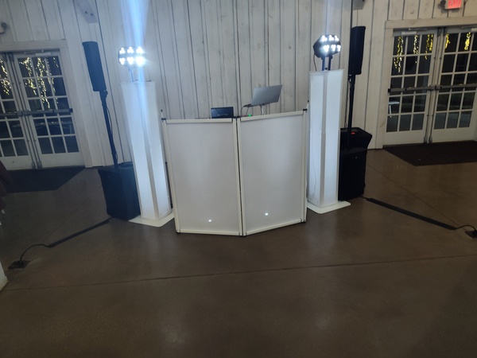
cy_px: 179
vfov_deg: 58.9
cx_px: 238
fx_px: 317
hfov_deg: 73.9
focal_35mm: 23
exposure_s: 1/60
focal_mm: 5.56
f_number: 1.8
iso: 1325
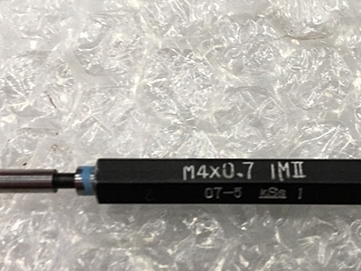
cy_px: 165
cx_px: 208
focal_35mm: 45
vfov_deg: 32.1
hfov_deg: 42.0
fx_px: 469
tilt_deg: -73.9
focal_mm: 4.15
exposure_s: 1/30
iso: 40
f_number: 2.2
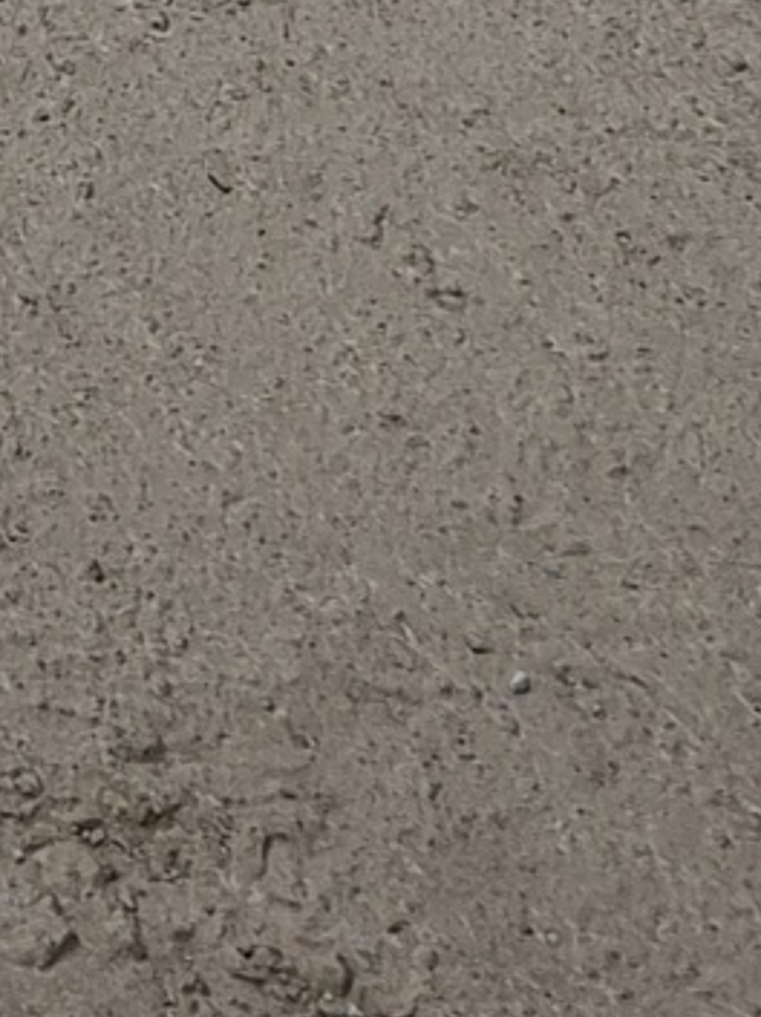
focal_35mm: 167
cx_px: -1363
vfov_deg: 9.9
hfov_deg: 7.9
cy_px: -1680
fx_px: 4904
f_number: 1.8
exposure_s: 1/630
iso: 50
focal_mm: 5.54
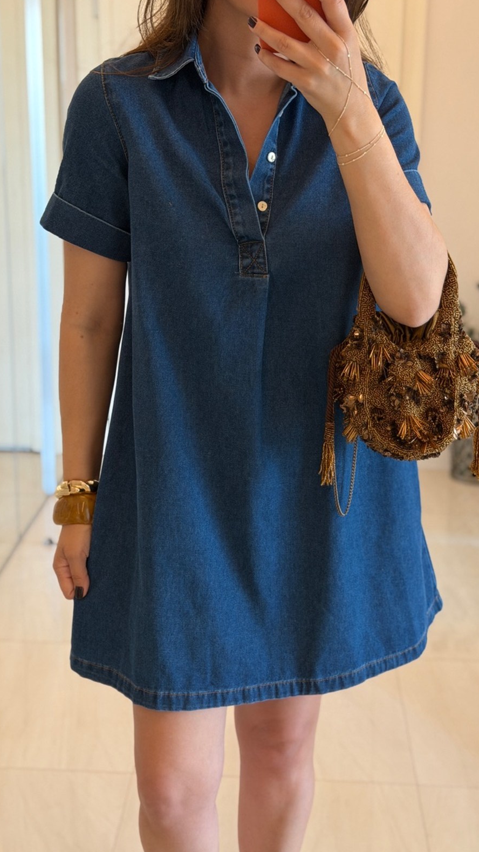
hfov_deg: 22.6
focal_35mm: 53
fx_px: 1197
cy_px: 425
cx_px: 277
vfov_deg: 39.2
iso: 250
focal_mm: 6.76
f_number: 1.78
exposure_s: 1/60
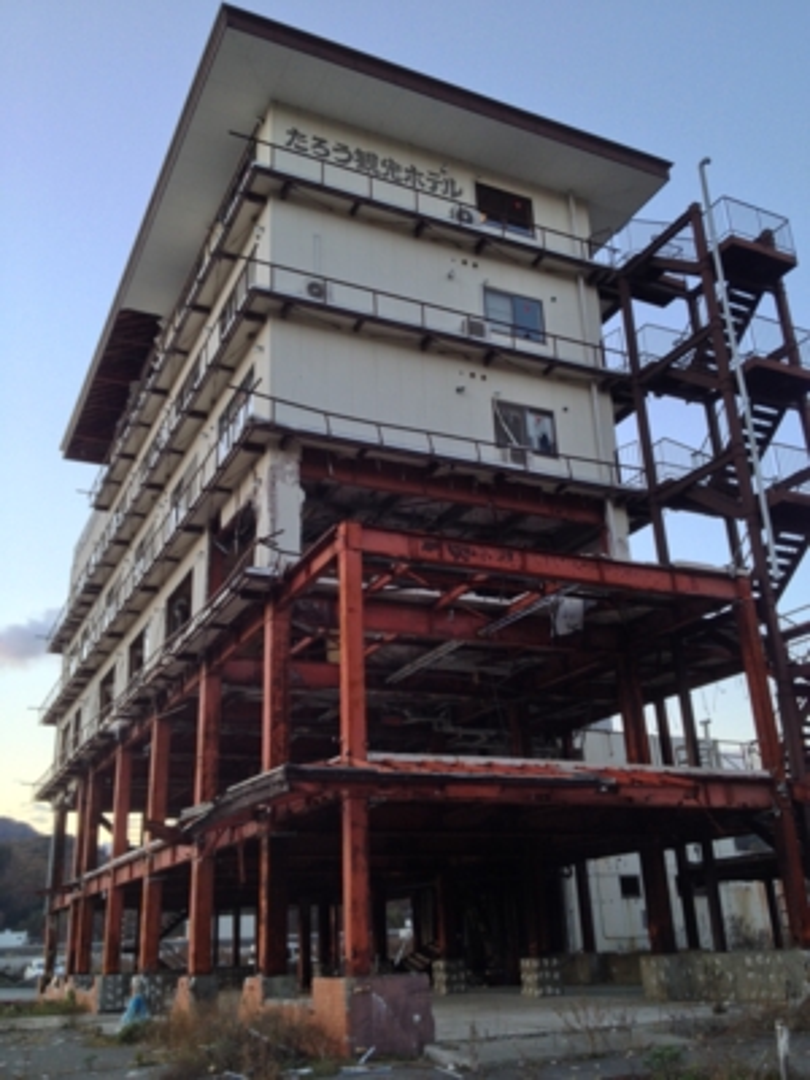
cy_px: 540
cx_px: 405
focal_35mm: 35
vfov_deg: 52.6
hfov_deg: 40.7
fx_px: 1092
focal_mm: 4.28
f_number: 2.4
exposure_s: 1/40
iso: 64
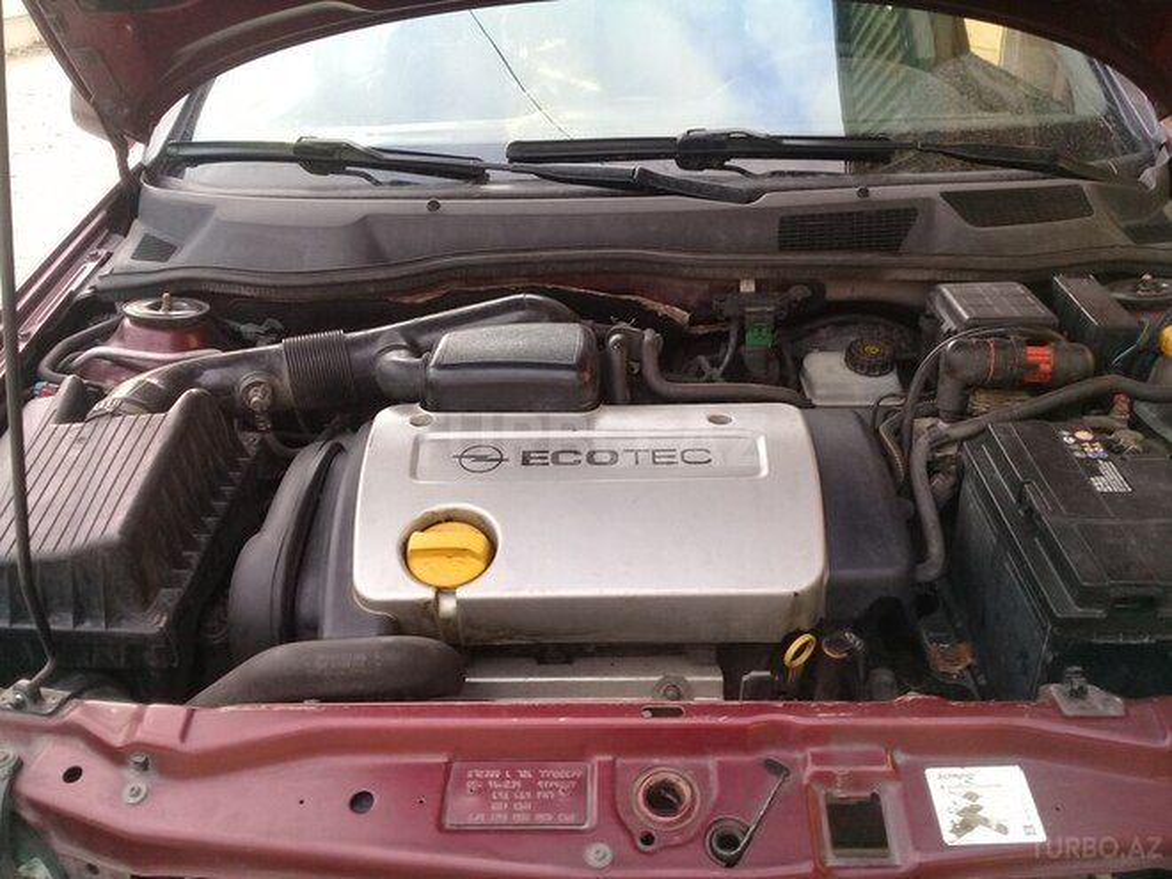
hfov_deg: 58.4
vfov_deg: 45.4
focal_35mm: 31
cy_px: 440
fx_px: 1050
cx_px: 586
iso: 50
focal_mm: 3.3
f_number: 2.2
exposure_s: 1/33
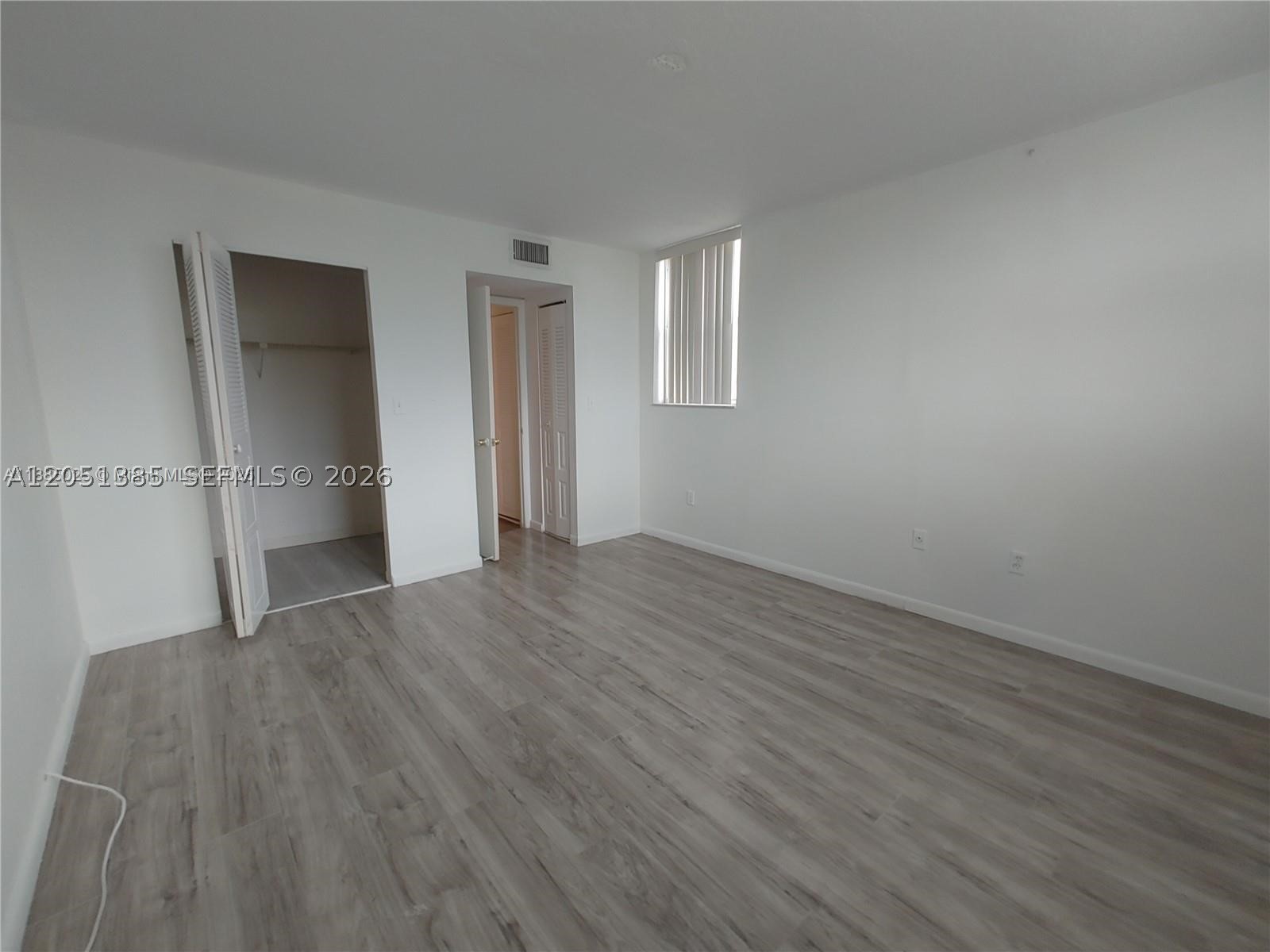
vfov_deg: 81.7
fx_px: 550
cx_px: 635
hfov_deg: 98.2
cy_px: 476
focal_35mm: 15
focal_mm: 1.78
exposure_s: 1/24
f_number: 1.9
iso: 250
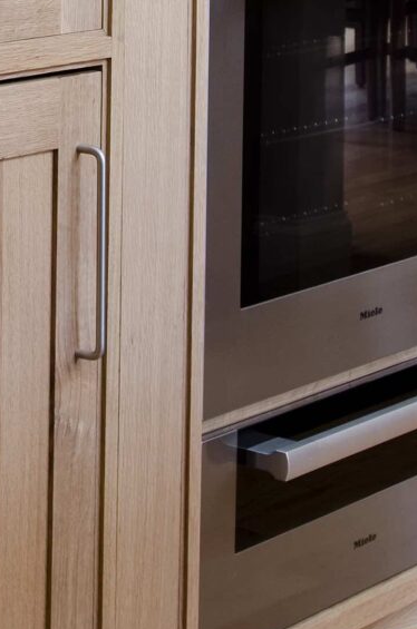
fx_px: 2374
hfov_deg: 9.8
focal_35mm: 136
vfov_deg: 14.3
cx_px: -134
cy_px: -249
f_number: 5.6
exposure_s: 1/1.25
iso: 100
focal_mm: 20
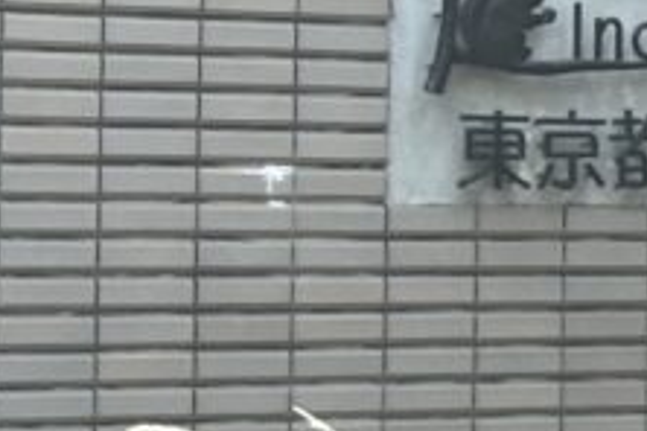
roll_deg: +0.0
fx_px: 5607
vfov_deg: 4.4
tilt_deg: +1.7
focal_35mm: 312
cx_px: 1524
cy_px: 87
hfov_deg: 6.3
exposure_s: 1/98
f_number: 1.6
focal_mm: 5.96
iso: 50
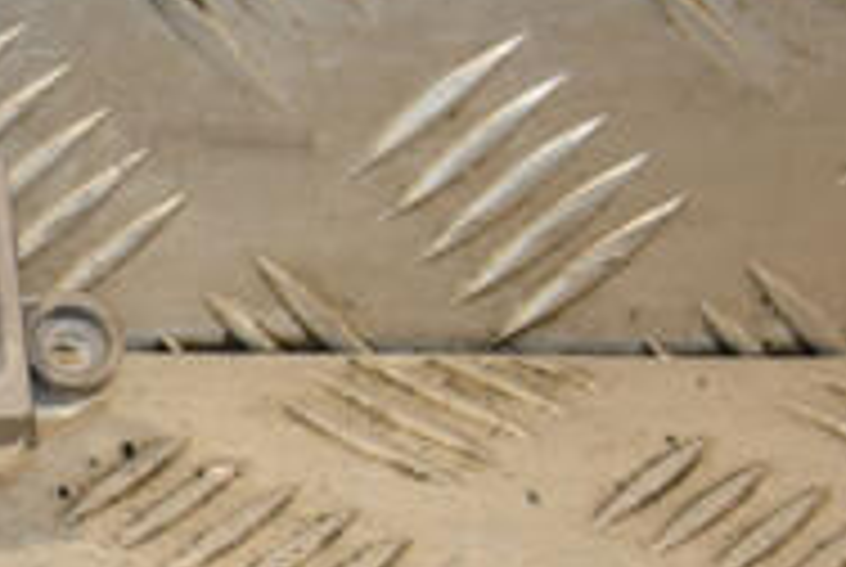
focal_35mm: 191
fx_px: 4496
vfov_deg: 7.2
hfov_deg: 10.4
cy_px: 436
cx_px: -396
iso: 800
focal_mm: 40
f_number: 7.1
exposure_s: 1/200
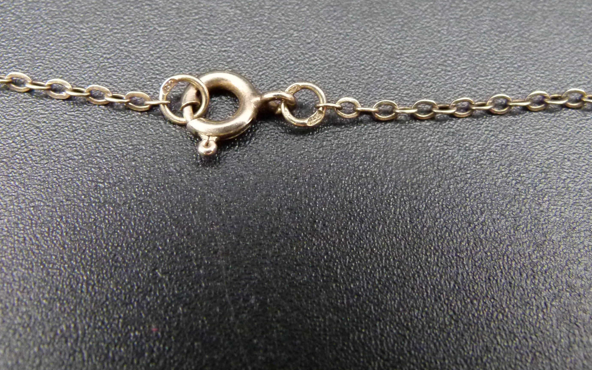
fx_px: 855
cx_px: 326
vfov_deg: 24.3
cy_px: 119
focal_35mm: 53
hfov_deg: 38.1
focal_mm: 5.7
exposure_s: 1/50
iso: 400
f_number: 3
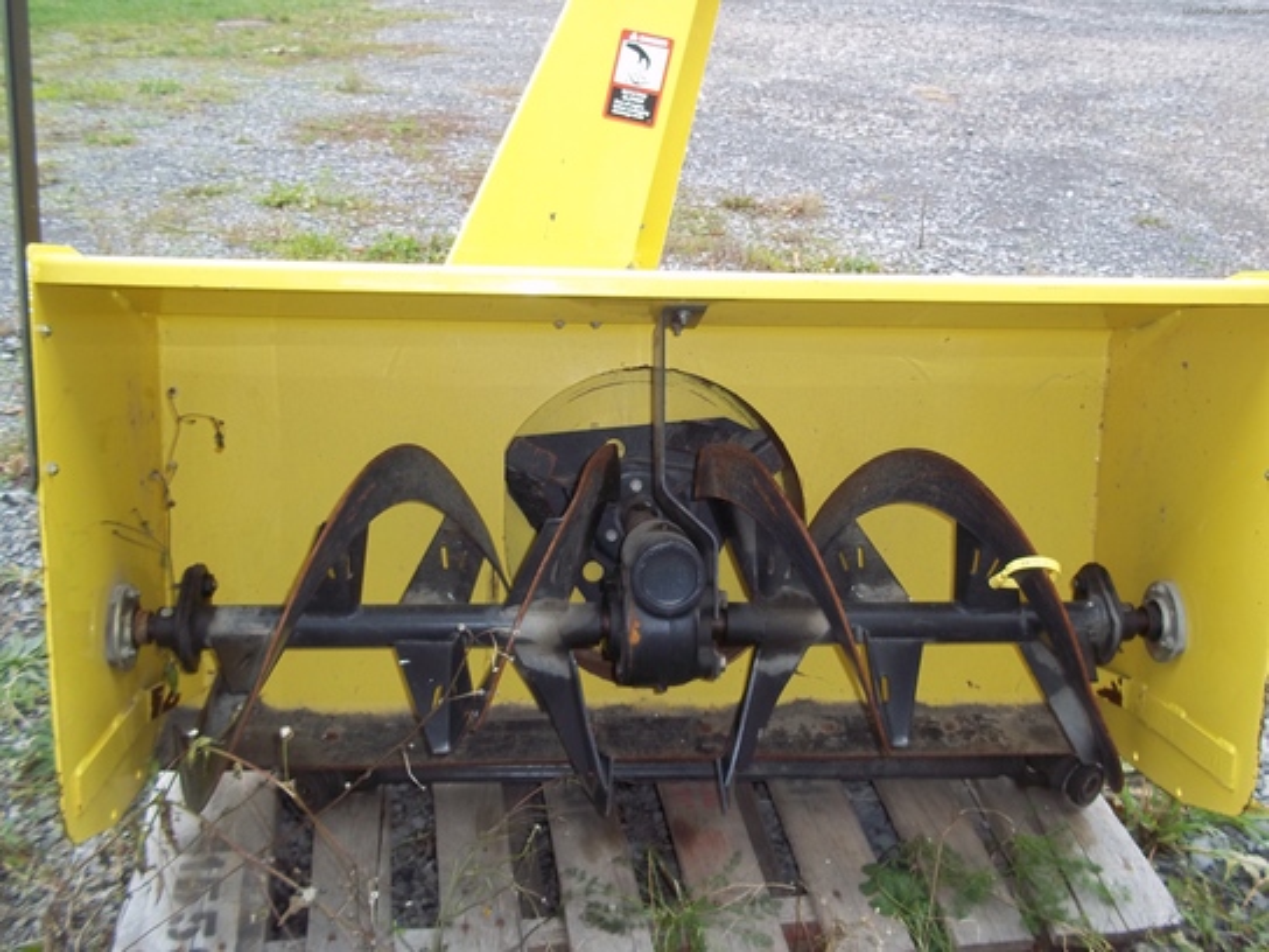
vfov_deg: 39.7
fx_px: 1320
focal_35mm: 36
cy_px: 476
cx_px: 634
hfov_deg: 51.4
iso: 80
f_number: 3.1
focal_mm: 6.5
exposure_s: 1/50
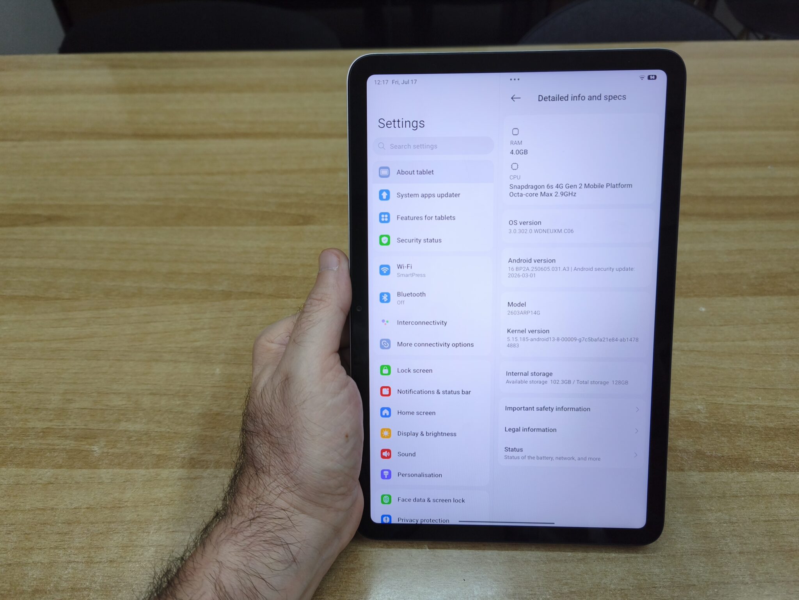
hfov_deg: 73.9
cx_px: 400
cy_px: 300
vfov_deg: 58.9
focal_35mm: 23
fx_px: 531
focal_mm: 5.35
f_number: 1.7
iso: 80
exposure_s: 1/100
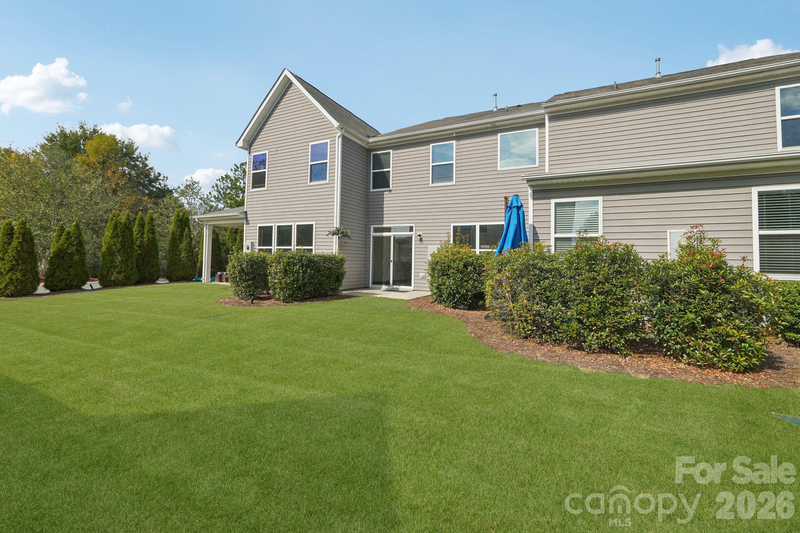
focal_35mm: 15
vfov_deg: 77.3
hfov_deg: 100.4
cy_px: 266
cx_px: 400
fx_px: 333
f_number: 8
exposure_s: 1/125
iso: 100
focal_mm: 10
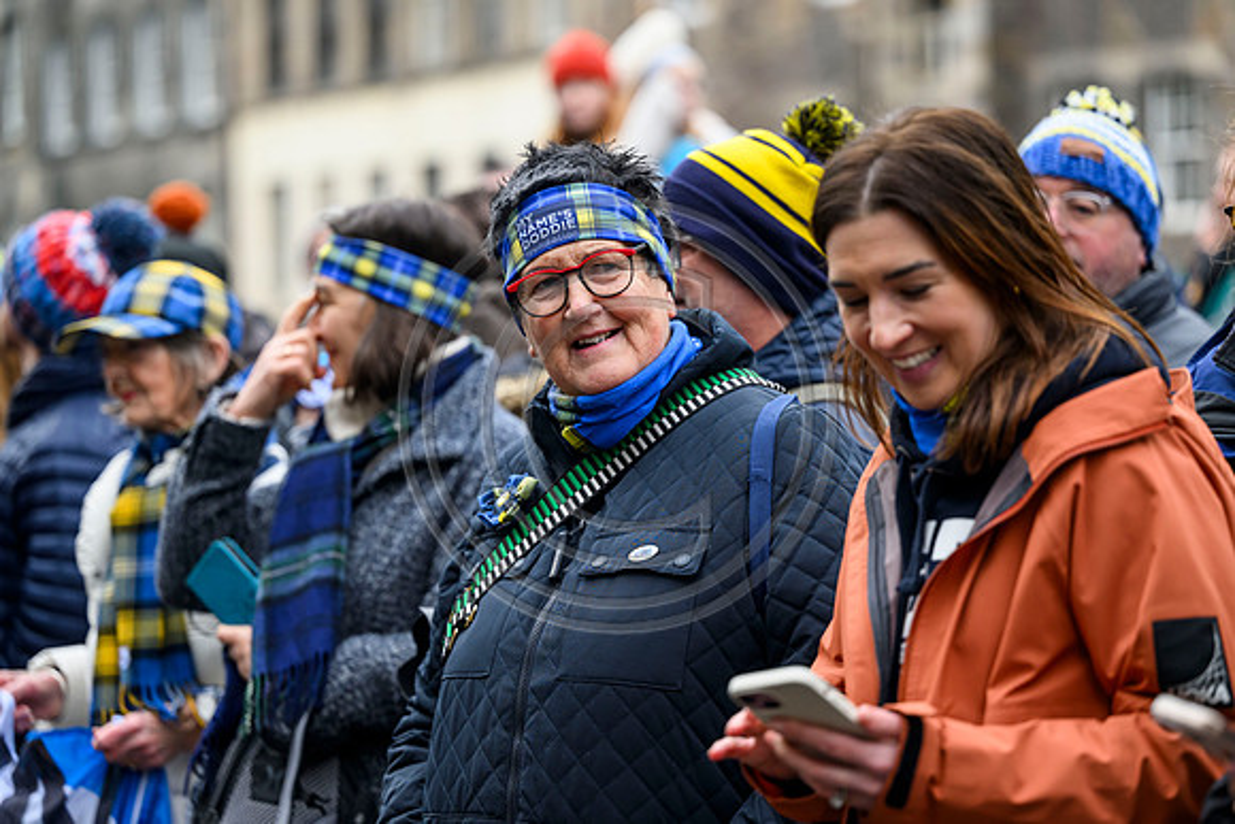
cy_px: 412
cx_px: 618
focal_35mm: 105
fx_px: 3603
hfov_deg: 19.5
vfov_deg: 13.0
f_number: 2.8
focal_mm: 105
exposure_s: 1/800
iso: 1000
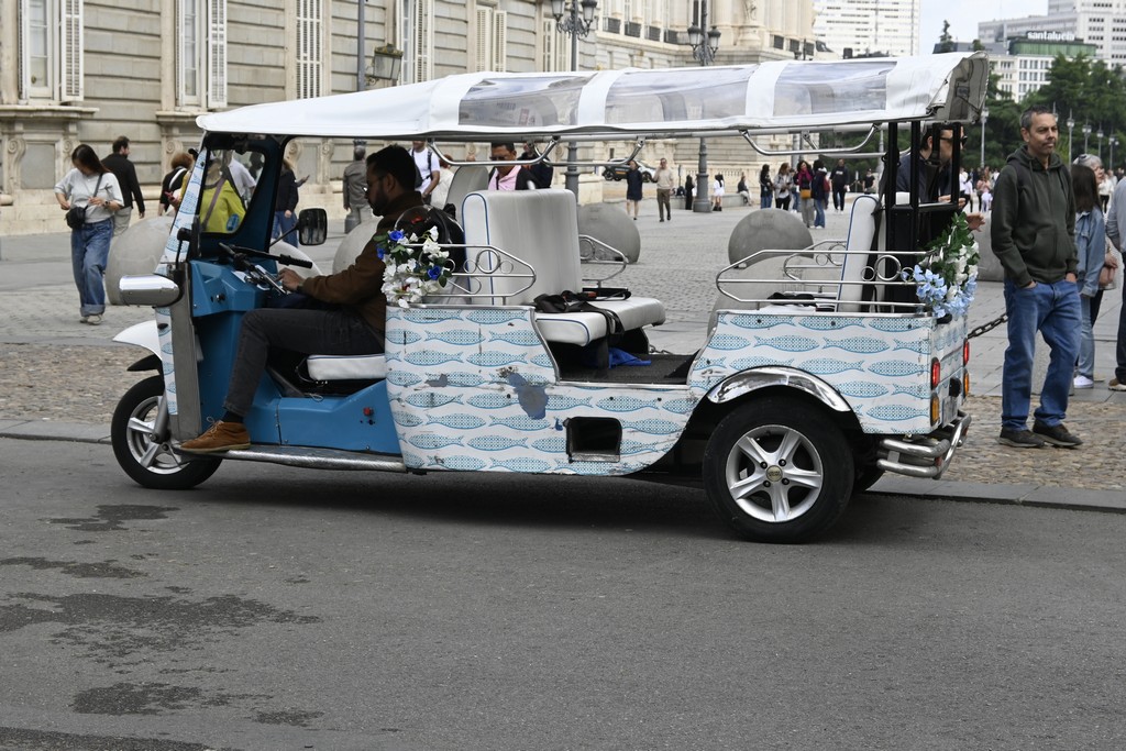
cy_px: 376
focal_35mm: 75
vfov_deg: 18.2
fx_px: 2346
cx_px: 563
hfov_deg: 27.0
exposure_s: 1/250
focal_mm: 50
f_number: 6.3
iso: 140
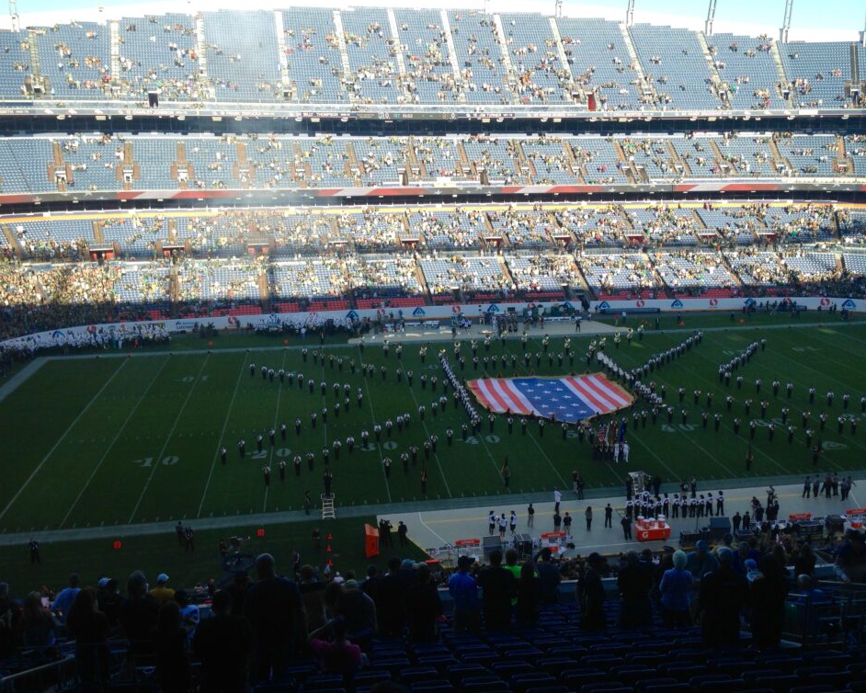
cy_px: 342
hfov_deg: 51.5
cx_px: 465
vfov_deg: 42.2
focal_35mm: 35
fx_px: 897
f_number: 2.4
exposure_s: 1/570
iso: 50
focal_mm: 4.12
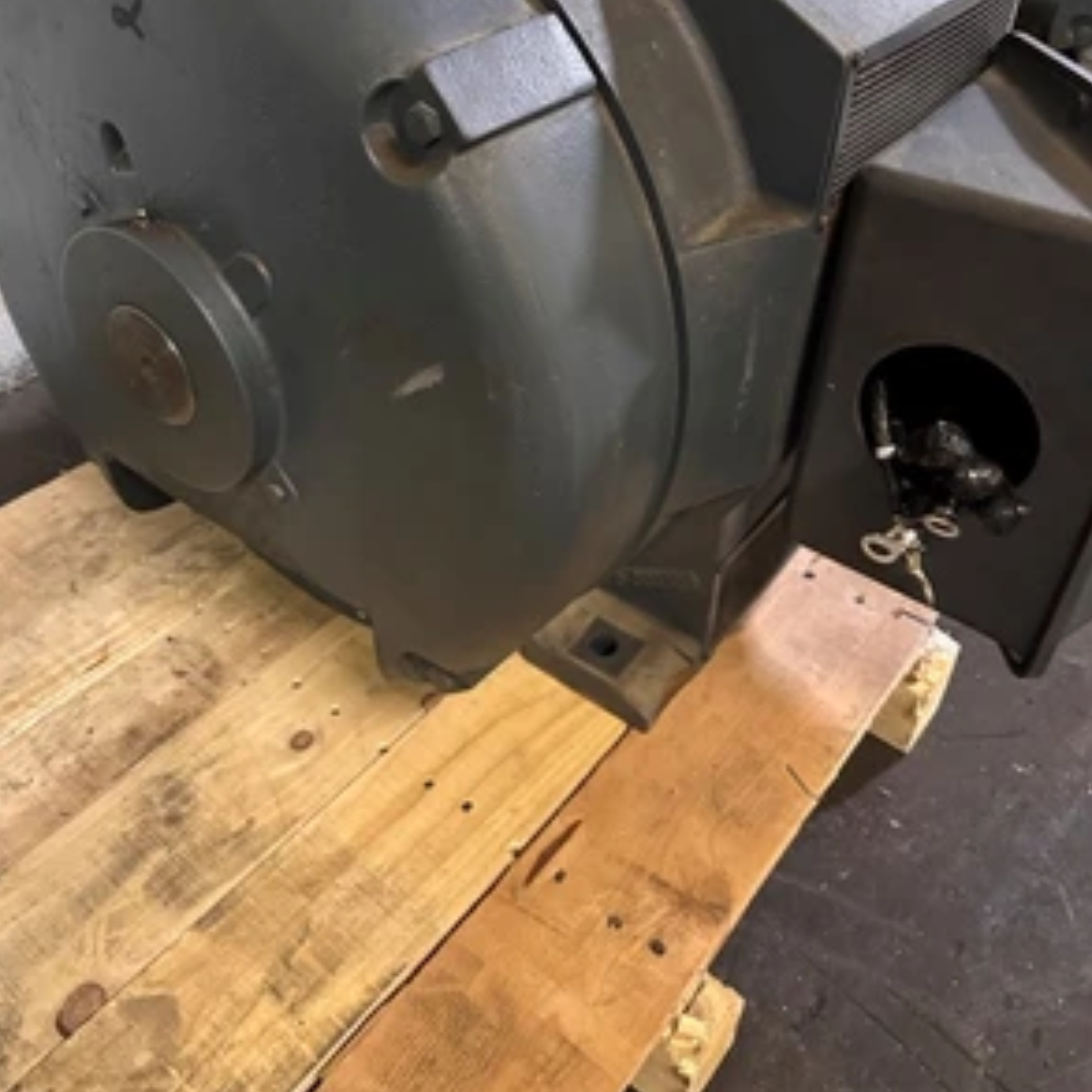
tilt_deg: -34.7
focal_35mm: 29
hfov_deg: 55.6
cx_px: 537
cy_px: 391
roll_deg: -2.7
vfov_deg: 54.8
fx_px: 1035
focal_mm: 6.86
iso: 800
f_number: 1.78
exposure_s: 1/45
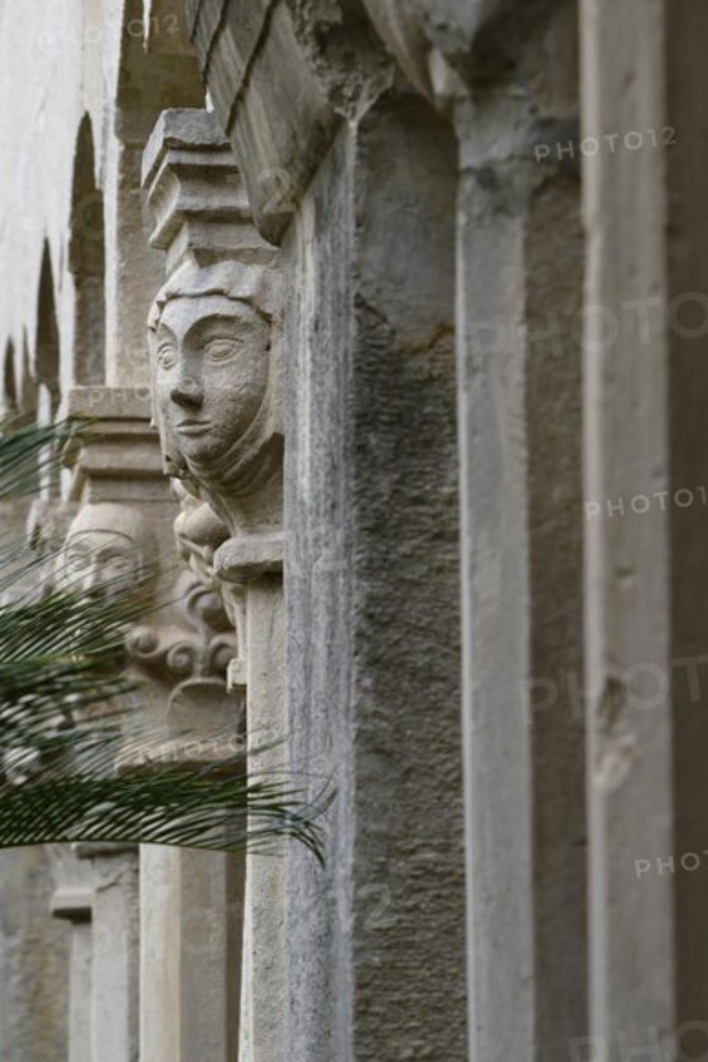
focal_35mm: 165
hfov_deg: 8.3
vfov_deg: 12.5
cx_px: 380
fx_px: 4867
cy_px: 463
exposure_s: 1/320
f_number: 5.6
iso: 160
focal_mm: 120
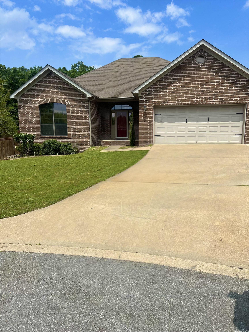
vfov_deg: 67.3
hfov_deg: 53.1
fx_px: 249
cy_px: 166
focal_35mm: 26
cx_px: 124
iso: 50
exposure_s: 1/6579
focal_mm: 5.7
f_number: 1.5
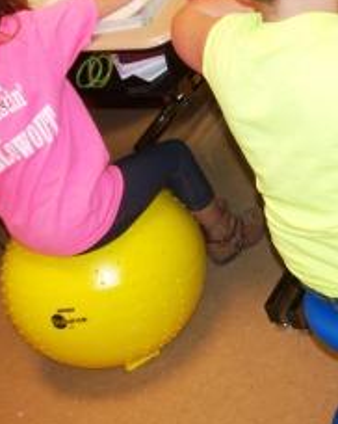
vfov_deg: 26.1
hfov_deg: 20.9
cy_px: 180
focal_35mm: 73
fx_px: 914
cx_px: 162
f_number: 2.8
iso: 140
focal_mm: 6.3
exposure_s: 1/60
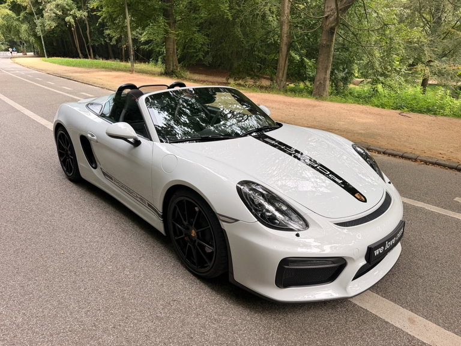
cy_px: 173
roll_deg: -0.6
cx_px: 230
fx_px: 320
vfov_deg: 56.8
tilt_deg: -22.2
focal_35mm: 24
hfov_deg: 71.6
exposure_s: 1/379
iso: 80
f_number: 1.78
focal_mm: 6.76
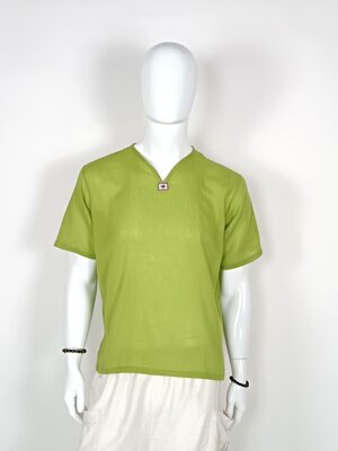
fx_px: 651
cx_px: 169
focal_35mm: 50
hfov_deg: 29.1
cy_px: 226
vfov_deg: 38.2
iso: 401
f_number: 1.75
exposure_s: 1/50
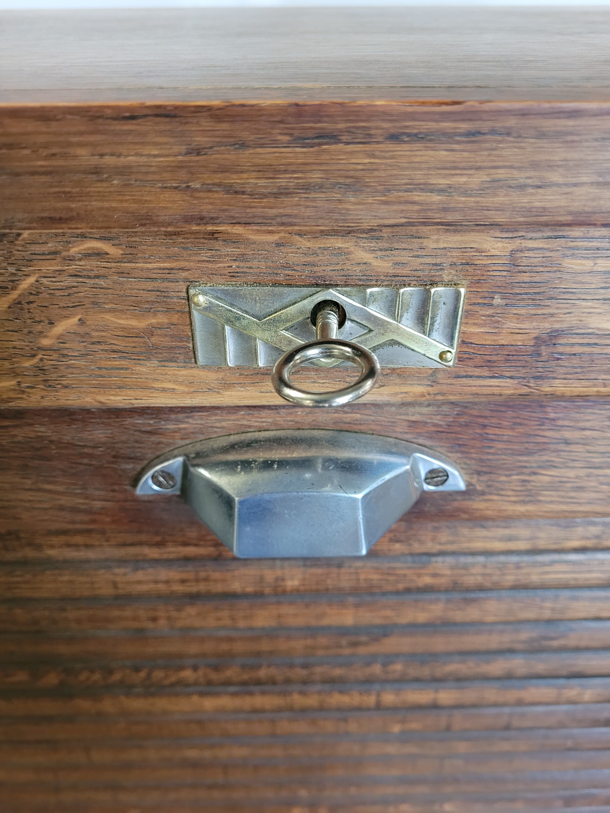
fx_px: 611
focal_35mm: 26
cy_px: 406
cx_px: 305
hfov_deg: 53.1
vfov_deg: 67.3
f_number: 1.8
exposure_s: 1/50
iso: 800
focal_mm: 5.4
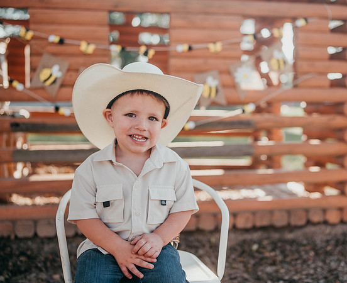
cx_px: 212
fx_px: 457
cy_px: 142
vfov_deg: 34.4
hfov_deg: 41.4
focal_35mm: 44
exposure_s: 1/1600
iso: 64
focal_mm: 35
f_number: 1.6
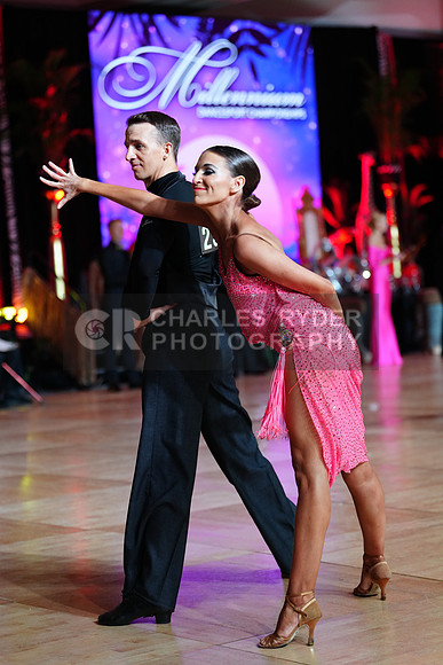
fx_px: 1605
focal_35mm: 87
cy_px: 332
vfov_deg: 23.4
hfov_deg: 15.7
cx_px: 222
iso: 2000
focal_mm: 87
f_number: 2.8
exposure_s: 1/320
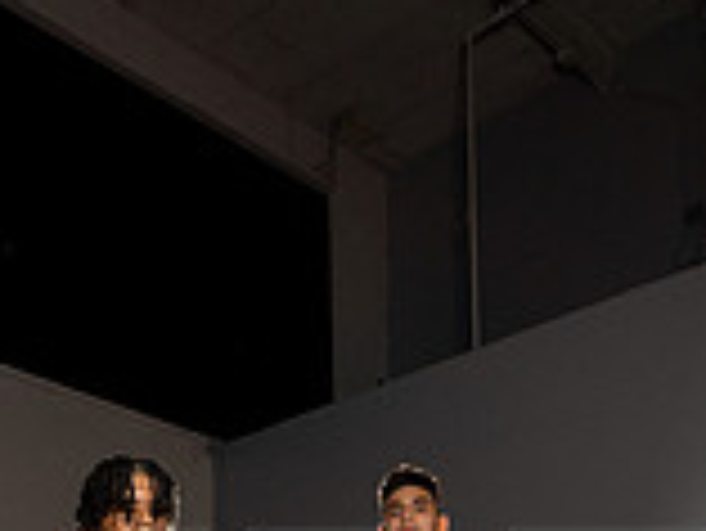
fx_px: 1347
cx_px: 153
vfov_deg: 17.5
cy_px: 990
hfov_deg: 28.8
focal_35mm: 66
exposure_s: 1/200
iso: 320
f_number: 8
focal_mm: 24
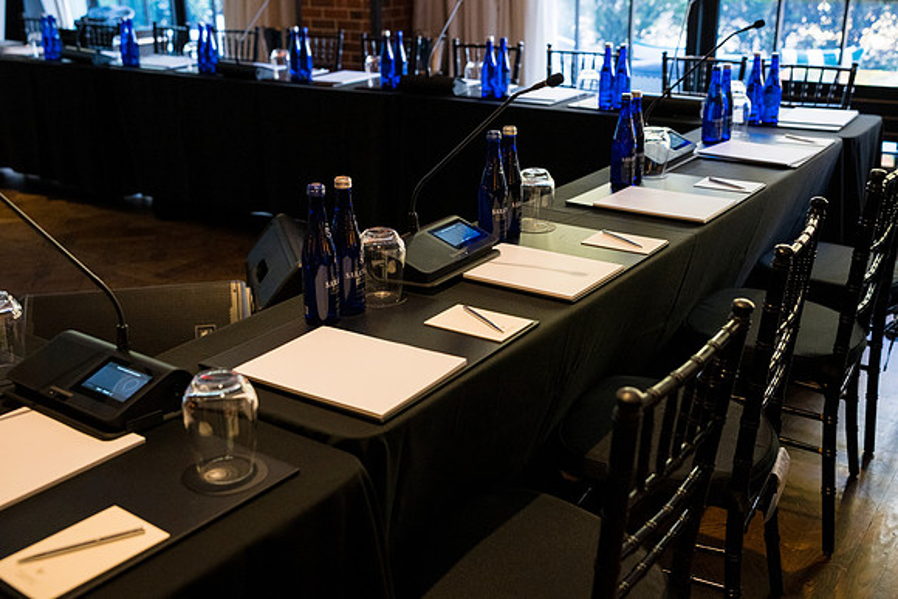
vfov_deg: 36.9
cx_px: 449
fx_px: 898
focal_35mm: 36
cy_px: 300
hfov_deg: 53.1
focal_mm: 36
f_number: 3.5
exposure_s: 1/160
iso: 2800
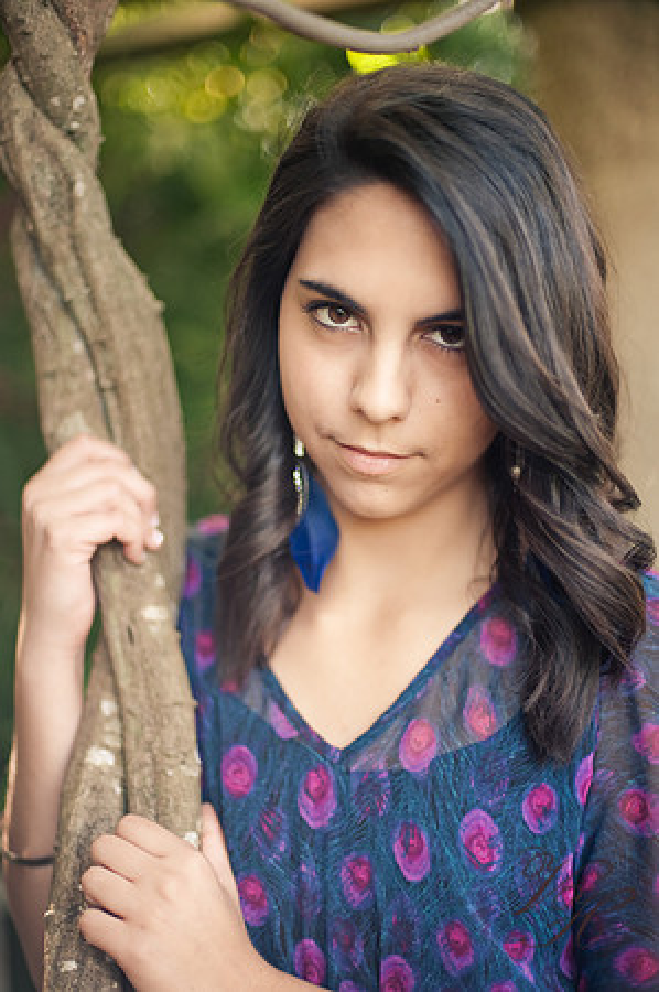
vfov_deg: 39.6
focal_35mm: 50
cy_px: 496
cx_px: 330
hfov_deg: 26.9
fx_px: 1376
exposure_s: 1/400
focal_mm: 50
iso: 320
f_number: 1.4
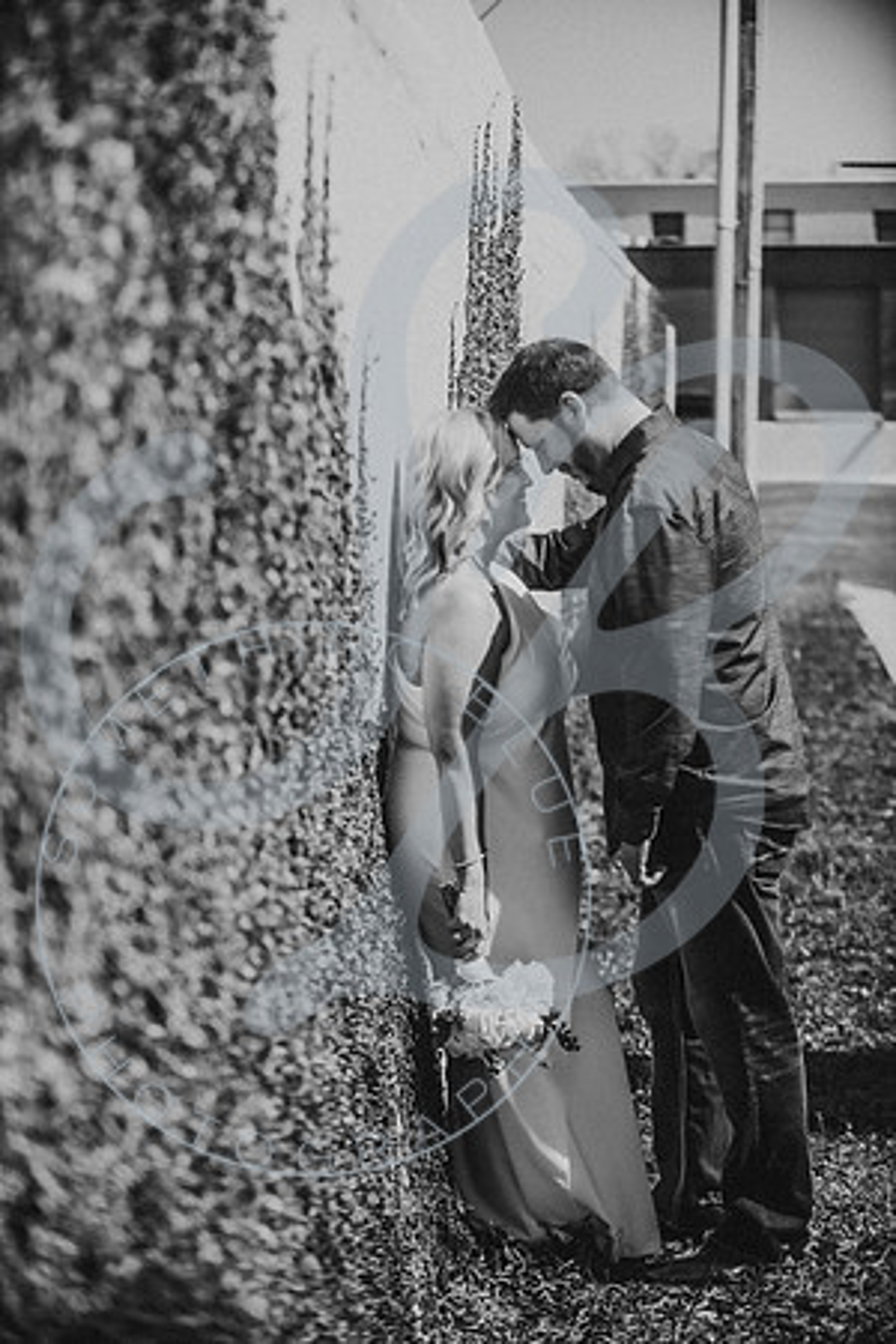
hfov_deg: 19.5
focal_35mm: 70
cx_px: 448
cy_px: 672
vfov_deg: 28.8
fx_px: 2613
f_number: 2.8
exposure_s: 1/4000
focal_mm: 70
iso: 100
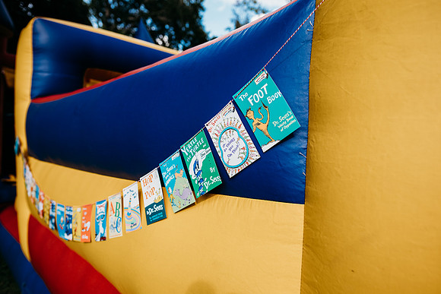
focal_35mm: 24
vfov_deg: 53.2
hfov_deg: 73.7
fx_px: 294
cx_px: 220
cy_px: 147
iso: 250
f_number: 3.5
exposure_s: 1/1000
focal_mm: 24
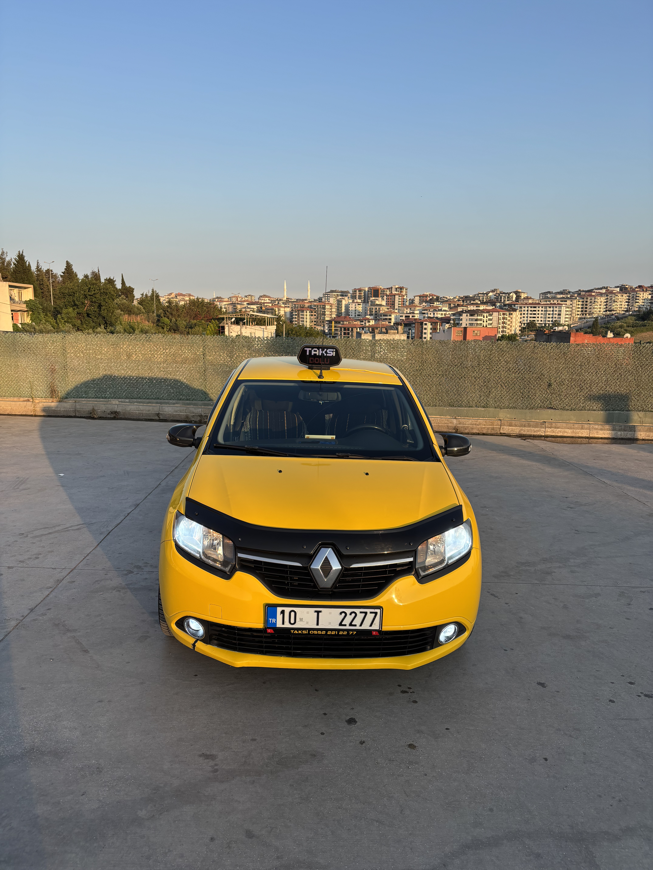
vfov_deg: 67.3
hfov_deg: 53.1
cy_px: 435
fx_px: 654
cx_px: 326
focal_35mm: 26
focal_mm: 5.96
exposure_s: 1/693
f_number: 1.6
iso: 50
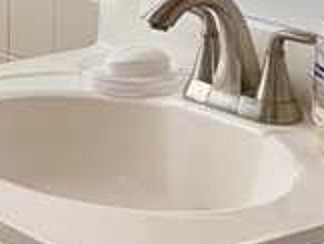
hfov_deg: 12.0
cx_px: 50
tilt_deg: -2.0
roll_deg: +0.7
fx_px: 1537
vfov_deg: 8.6
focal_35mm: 164
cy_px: -240
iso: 40
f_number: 1.8
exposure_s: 1/121
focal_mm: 4.25
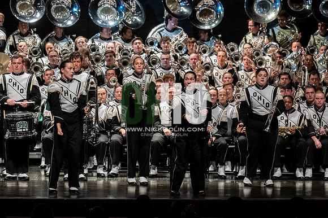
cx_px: 164
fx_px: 1912
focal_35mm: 210
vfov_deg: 6.5
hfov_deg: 9.8
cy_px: 109
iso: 4000
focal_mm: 140
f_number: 4
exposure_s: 1/500
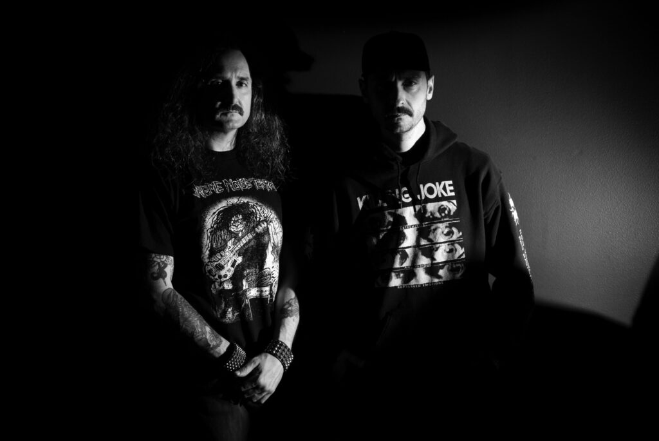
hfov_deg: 39.6
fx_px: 916
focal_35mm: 50
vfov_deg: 27.0
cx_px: 330
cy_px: 220
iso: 400
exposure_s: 1/200
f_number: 11
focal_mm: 50
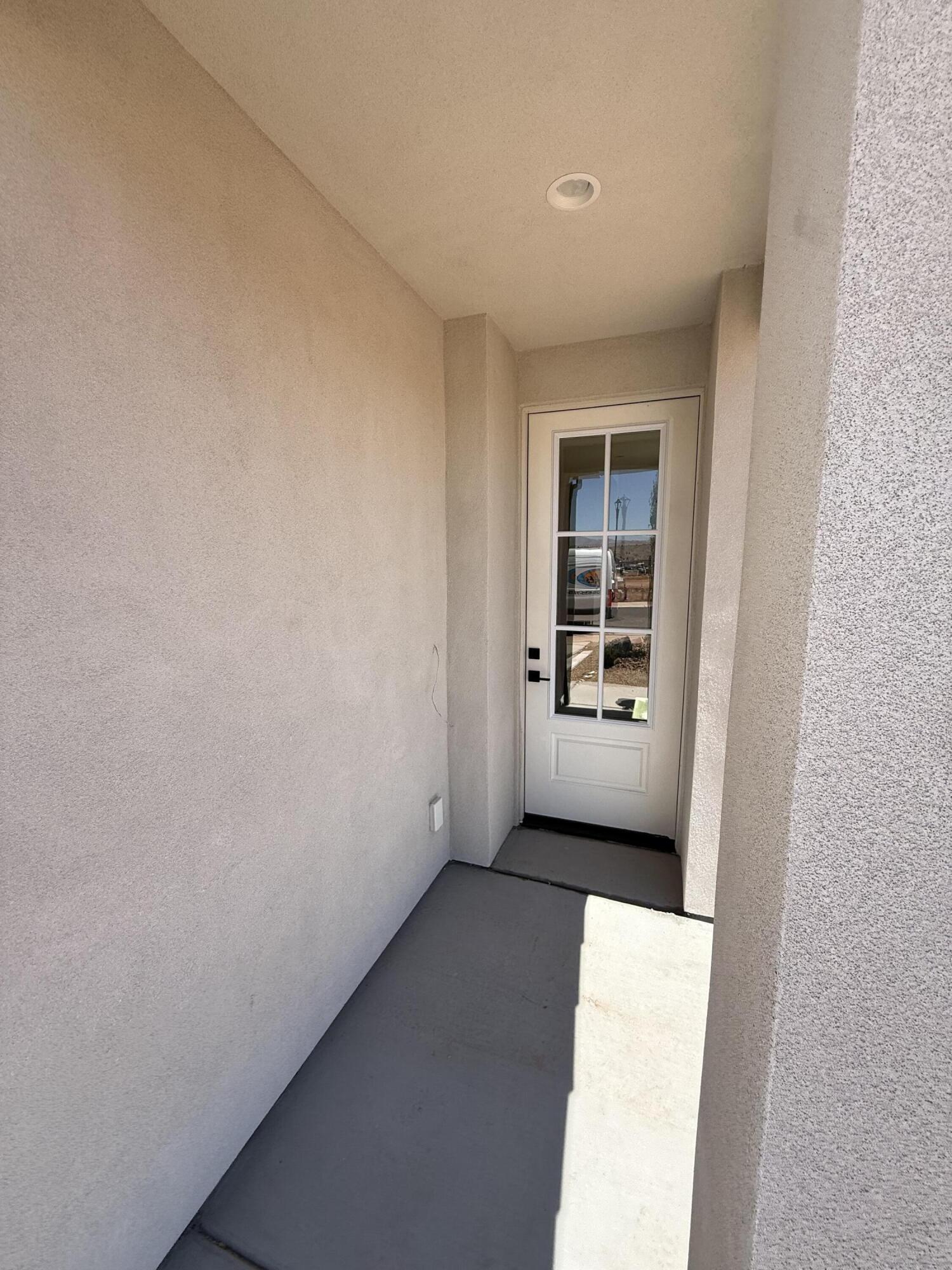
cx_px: 476
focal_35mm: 14
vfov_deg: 102.1
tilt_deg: -6.9
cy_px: 635
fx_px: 513
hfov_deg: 85.7
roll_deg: +2.3
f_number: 2.2
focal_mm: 2.22
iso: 64
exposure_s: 1/1167
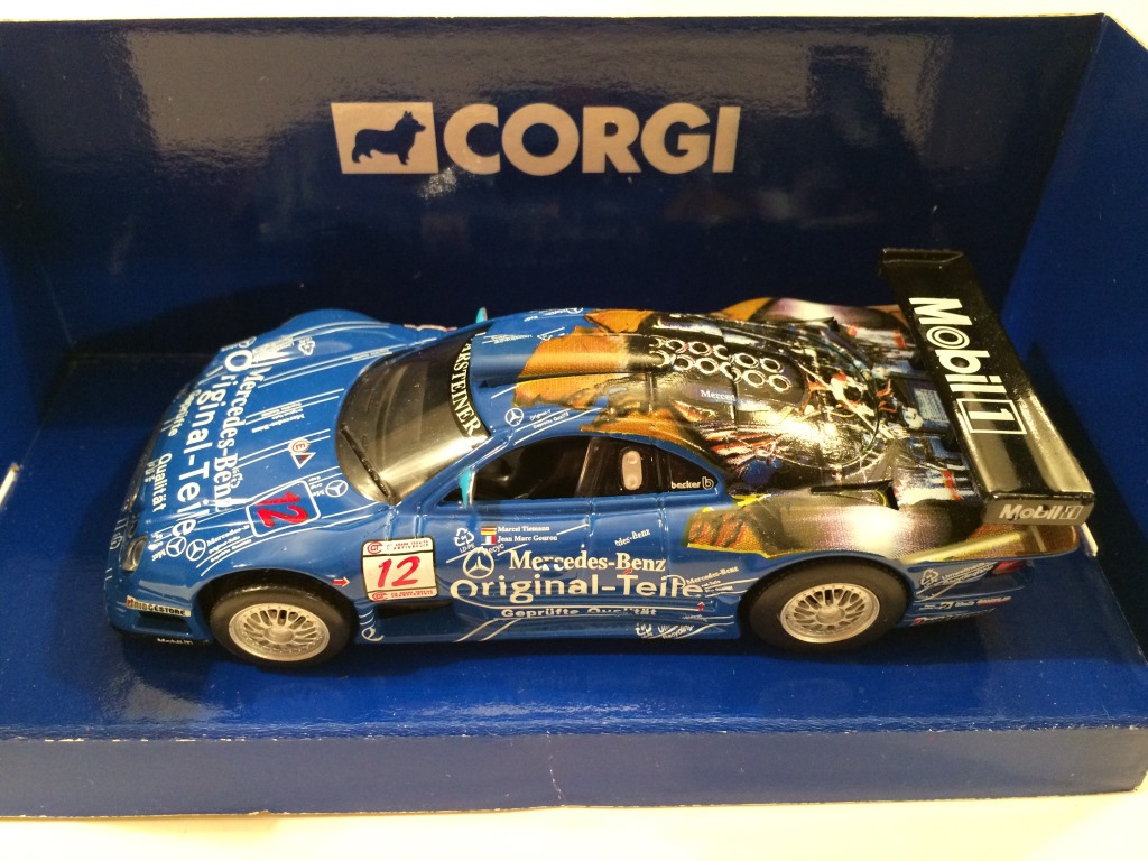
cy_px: 430
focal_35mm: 29
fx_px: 962
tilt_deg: -45.1
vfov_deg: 48.2
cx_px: 574
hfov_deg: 61.7
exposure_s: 1/25
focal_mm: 4.15
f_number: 2.2
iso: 250
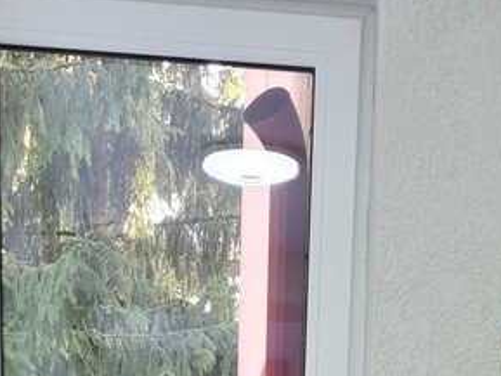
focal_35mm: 92
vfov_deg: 13.0
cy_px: 847
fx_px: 1332
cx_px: 302
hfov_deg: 21.3
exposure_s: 1/100
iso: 200
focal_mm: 5.4
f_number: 1.8
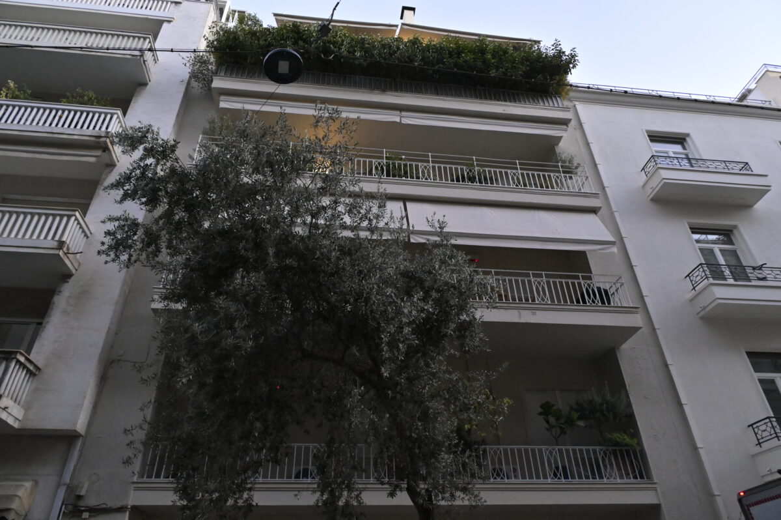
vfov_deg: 53.1
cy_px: 260
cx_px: 390
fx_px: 520
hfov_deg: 73.8
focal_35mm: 24
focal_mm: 24
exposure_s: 1/80
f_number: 8
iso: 6400
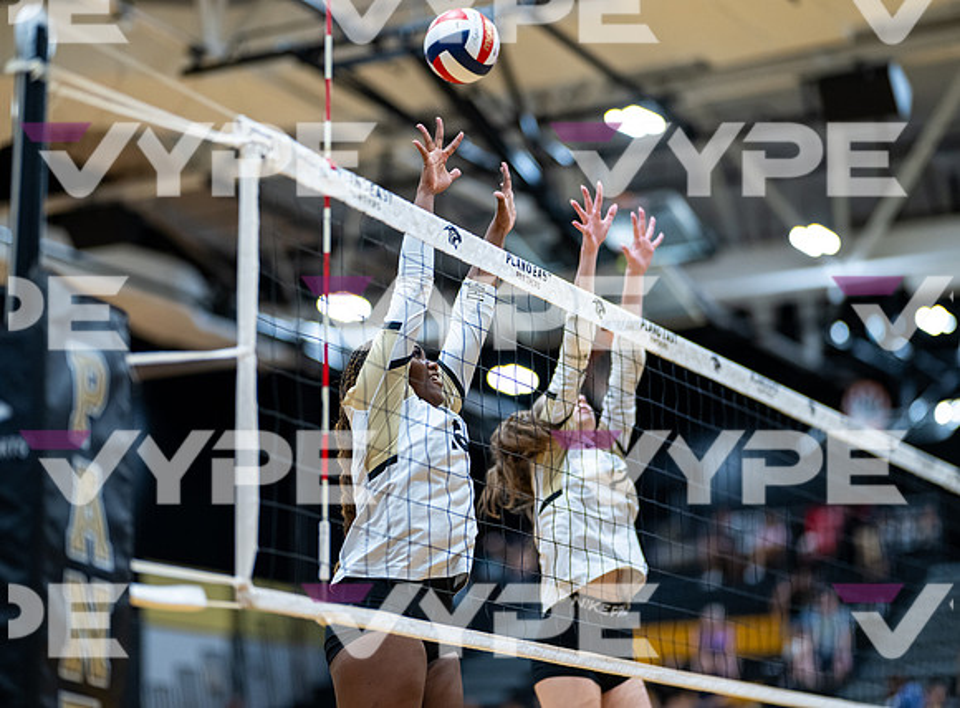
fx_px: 2510
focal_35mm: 91
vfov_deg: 16.1
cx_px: 480
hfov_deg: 21.6
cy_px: 354
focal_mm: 85
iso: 1250
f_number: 1.2
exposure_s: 1/2000
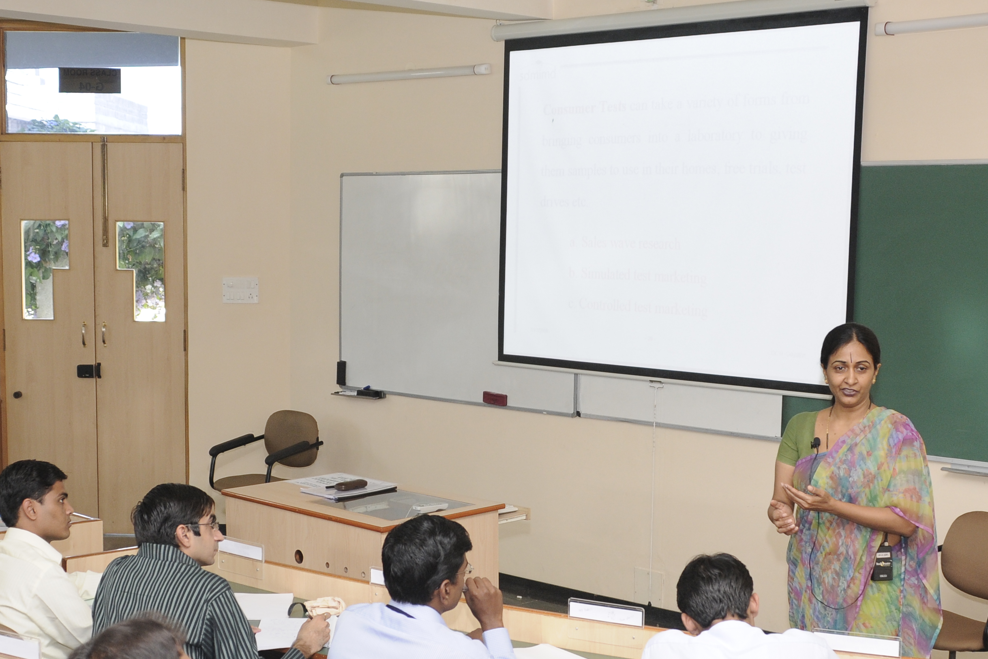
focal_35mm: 58
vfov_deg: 23.3
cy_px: 418
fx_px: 1592
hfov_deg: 34.5
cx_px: 462
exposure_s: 1/60
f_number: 3.8
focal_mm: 22
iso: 400
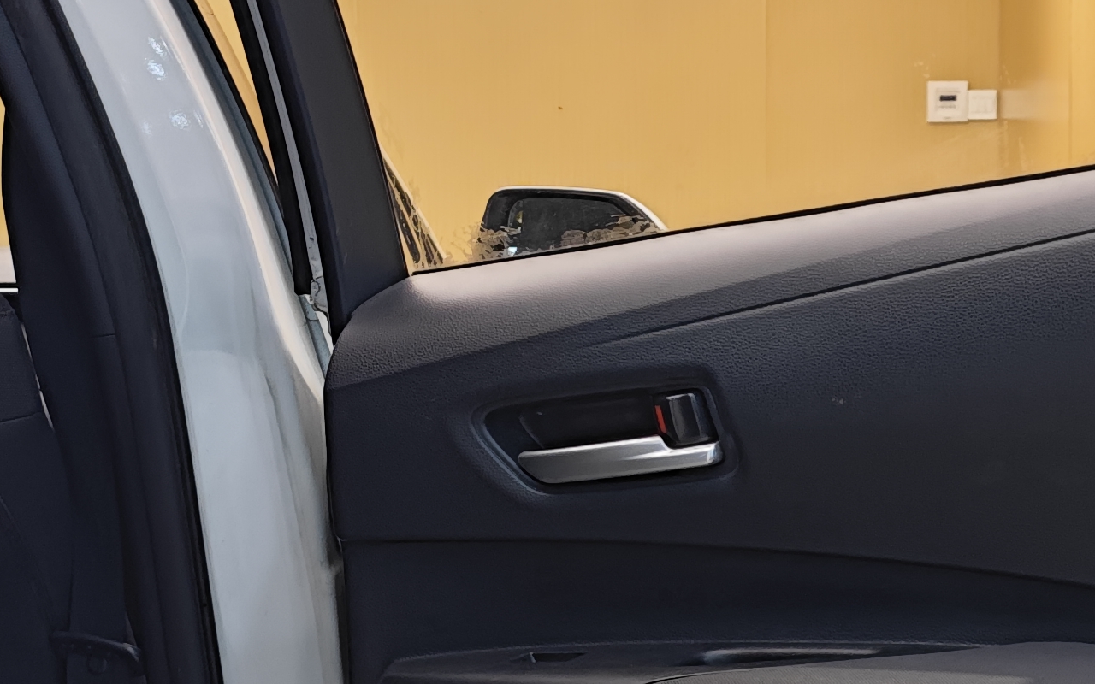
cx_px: 648
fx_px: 2328
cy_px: 340
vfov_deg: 16.7
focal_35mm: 78
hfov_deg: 26.4
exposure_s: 1/85.8
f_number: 1.9
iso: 400
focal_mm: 8.7
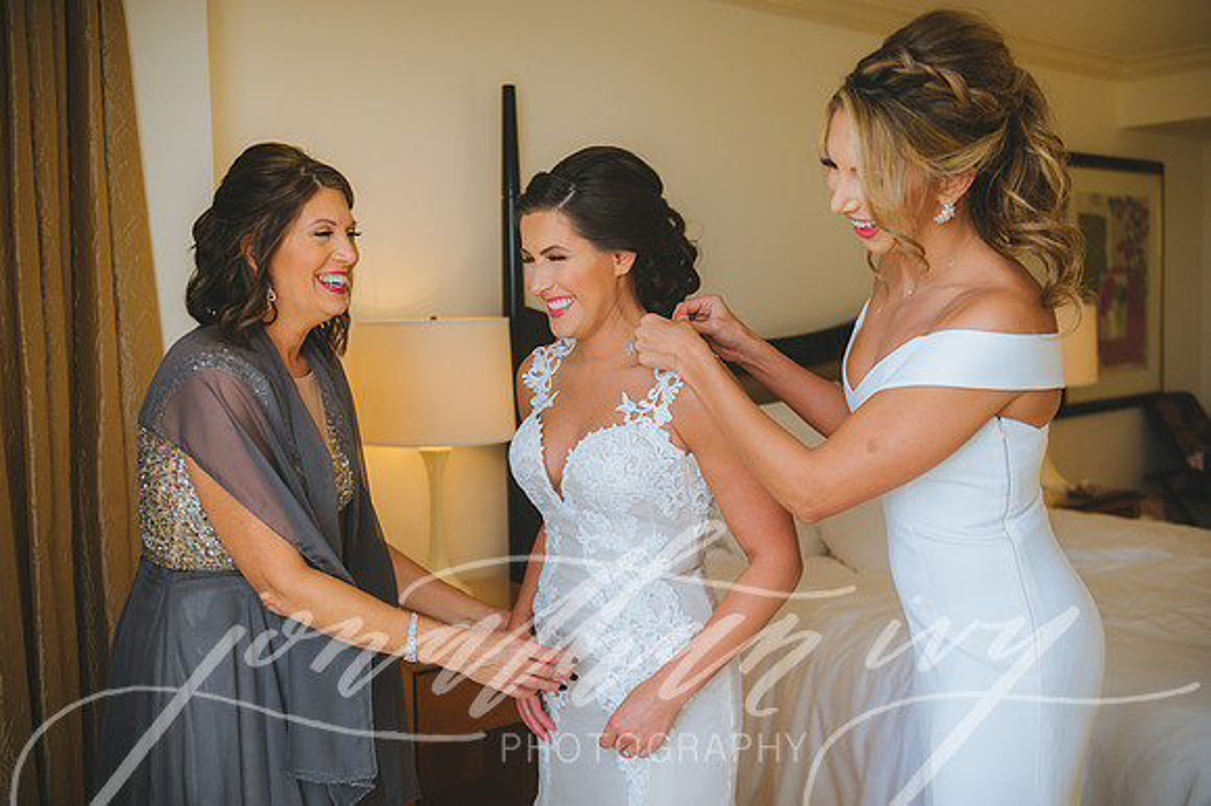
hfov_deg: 53.2
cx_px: 606
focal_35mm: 36
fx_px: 1210
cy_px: 403
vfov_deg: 36.8
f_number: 2.8
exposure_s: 1/1000
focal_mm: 36
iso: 640
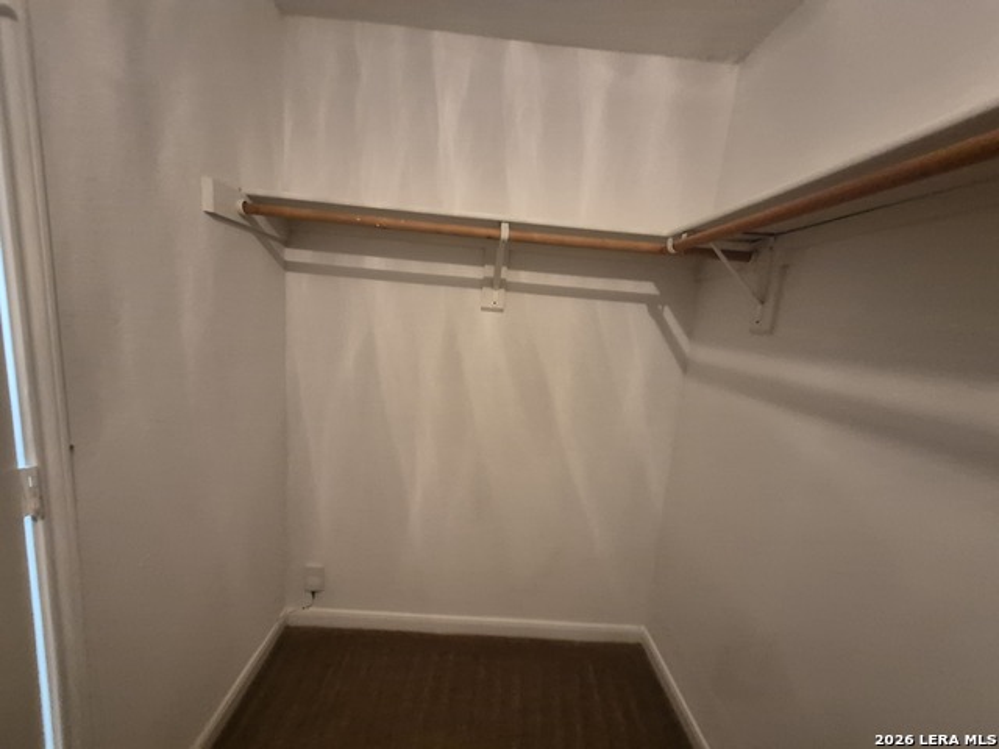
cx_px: 500
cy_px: 374
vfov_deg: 89.9
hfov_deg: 106.2
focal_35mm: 13
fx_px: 375
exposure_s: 1/60
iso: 1250
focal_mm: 1.74
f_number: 2.2
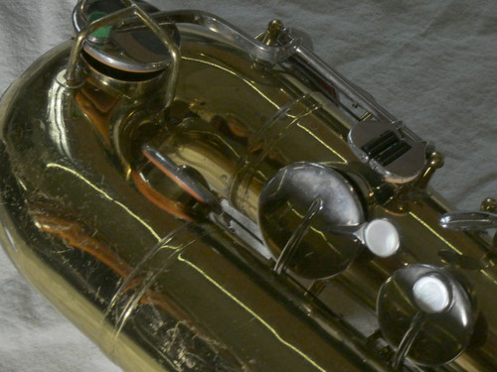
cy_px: 186
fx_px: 3288
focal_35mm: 229
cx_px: 248
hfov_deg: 8.6
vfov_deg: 6.5
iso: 200
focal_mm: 41.1
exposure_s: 1/50
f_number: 5.5
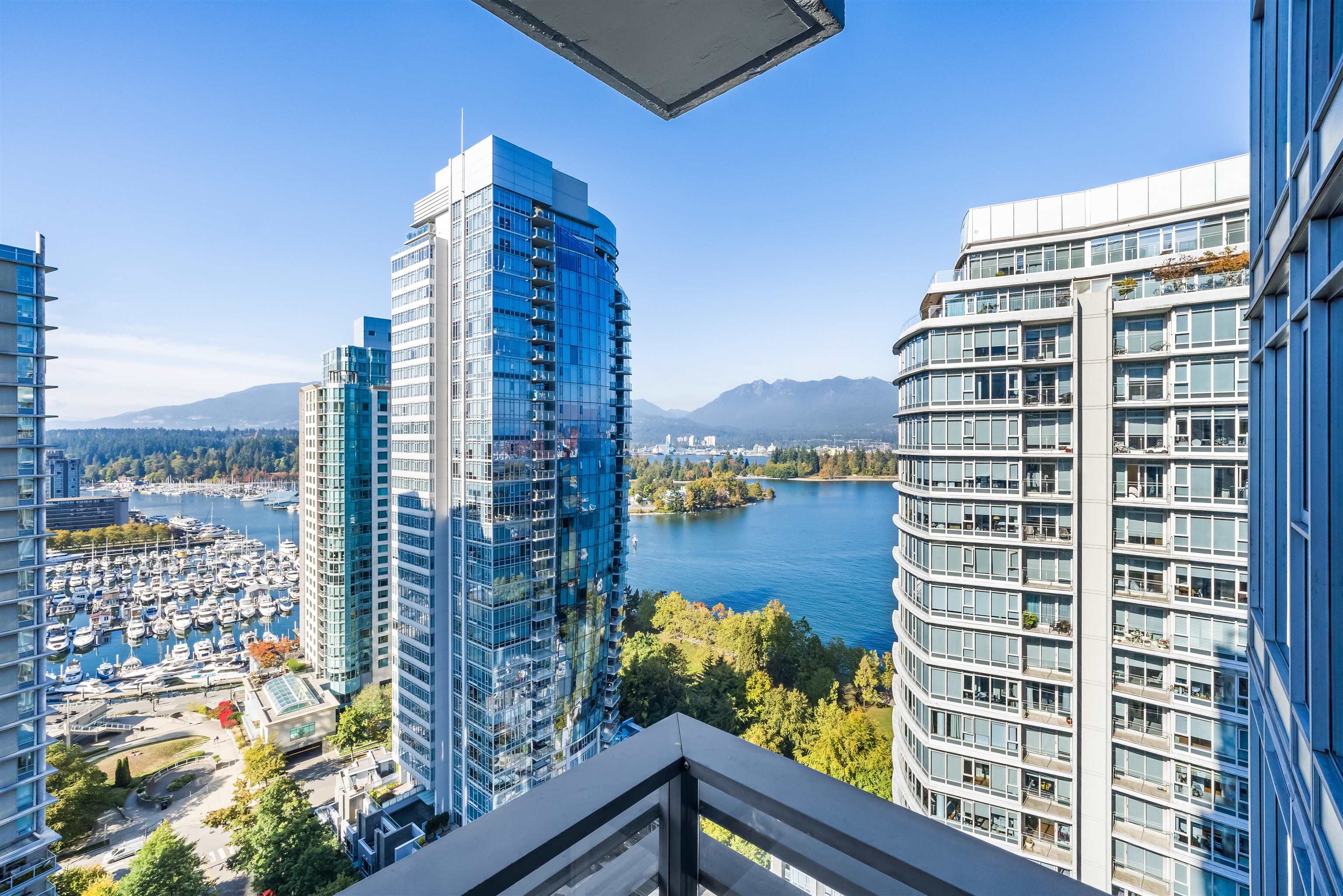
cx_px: 672
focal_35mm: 14
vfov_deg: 83.3
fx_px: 504
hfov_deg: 106.3
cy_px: 448
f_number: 9
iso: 250
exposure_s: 1/250
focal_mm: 9
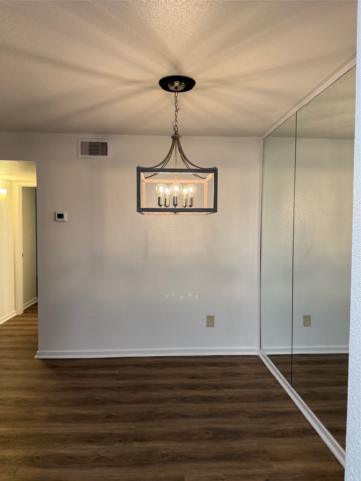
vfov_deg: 71.6
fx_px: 334
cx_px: 180
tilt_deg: -2.8
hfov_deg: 56.8
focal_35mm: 24
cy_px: 240
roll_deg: -0.8
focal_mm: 6.76
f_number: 1.78
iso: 250
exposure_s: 1/120
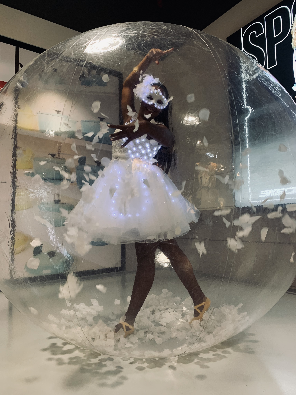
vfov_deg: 67.3
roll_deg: +1.2
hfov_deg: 53.1
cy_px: 198
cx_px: 148
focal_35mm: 26
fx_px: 296
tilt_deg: +6.6
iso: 100
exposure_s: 1/50
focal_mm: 4.25
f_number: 1.8
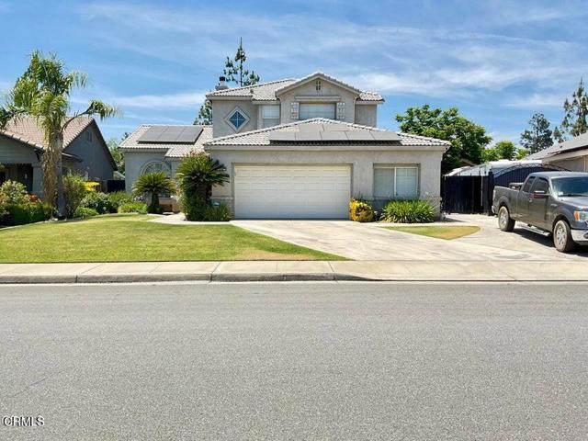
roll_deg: +0.3
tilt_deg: -3.1
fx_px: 493
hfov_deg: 61.7
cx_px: 294
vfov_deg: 48.2
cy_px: 220
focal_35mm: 29
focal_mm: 3
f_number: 1.8
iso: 25
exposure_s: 1/666
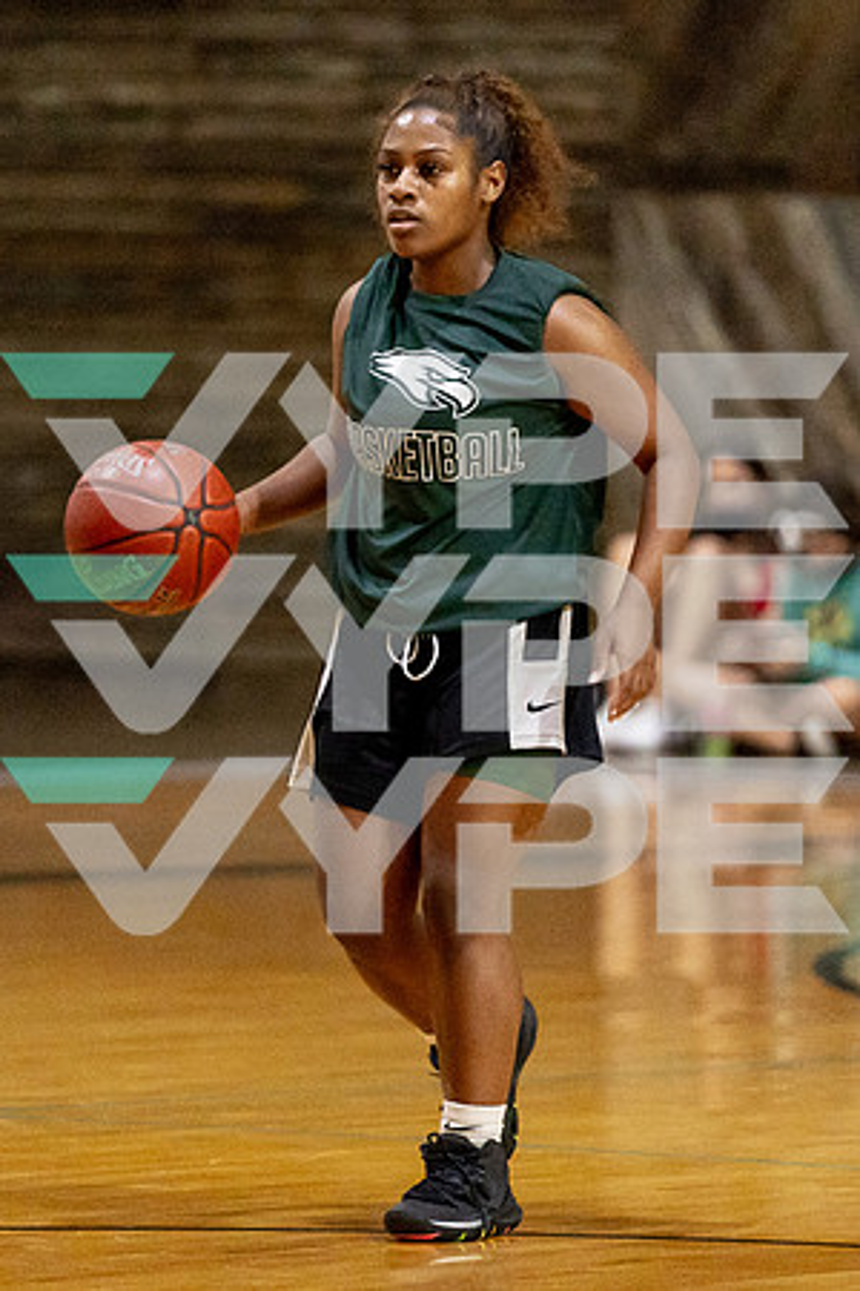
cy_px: 555
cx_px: 342
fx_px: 15751
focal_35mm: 440
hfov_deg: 3.1
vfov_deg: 4.7
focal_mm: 200
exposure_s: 1/800
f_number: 2.8
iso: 2500
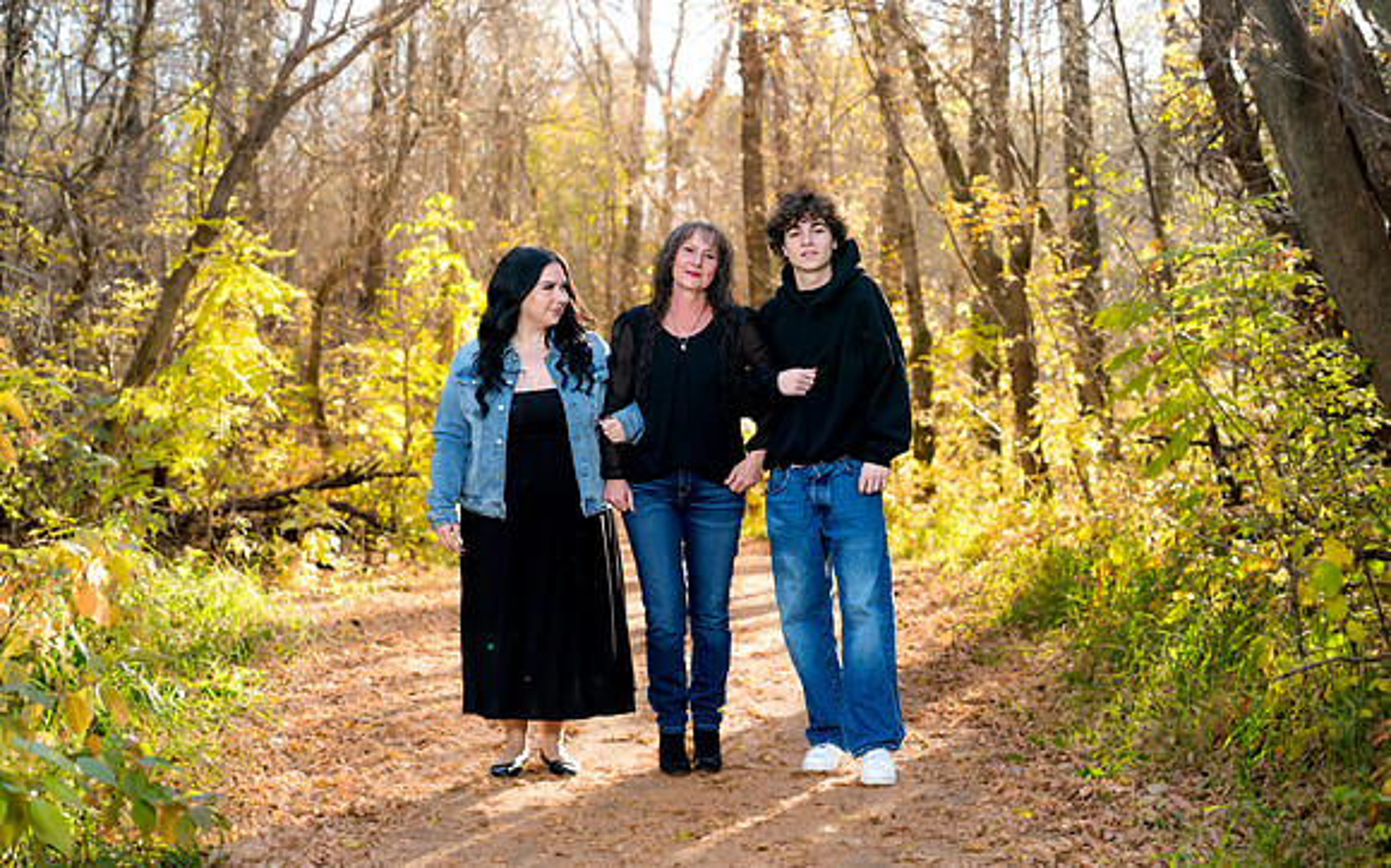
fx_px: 2381
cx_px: 655
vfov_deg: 20.7
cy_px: 499
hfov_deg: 32.6
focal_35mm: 63
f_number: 3.5
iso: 400
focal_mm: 50
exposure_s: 1/160
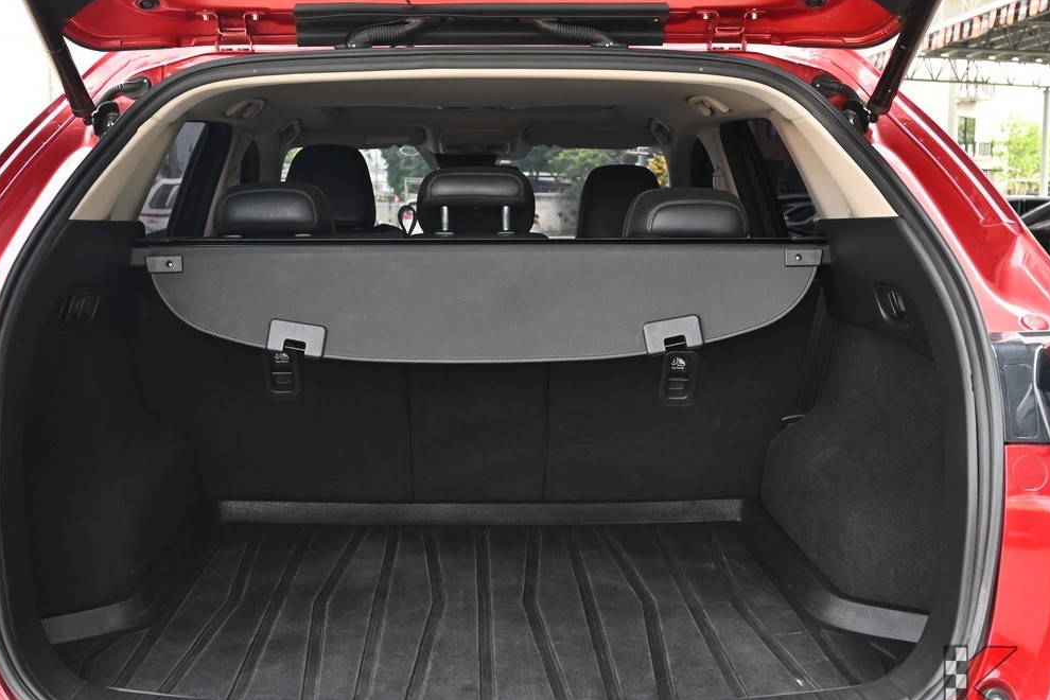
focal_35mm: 40
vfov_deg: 33.4
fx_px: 1167
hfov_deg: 48.4
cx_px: 472
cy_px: 371
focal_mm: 24
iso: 400
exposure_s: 1/180
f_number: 5.6
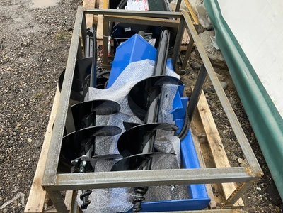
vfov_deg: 48.2
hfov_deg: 61.7
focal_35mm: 29
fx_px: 237
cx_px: 142
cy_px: 106
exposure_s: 1/220
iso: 20
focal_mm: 3
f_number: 1.8
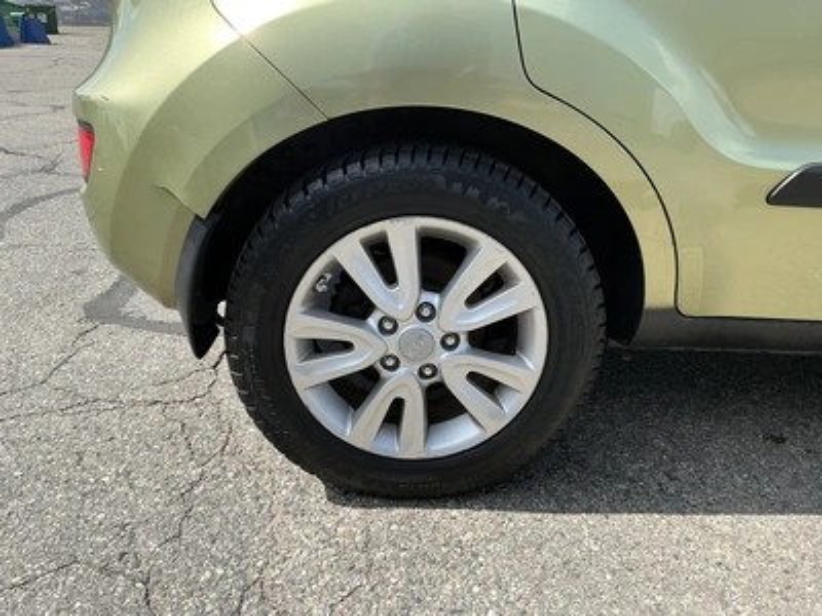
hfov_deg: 63.4
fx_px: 665
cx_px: 411
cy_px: 308
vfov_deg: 49.7
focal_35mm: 28
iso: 25
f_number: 1.8
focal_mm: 3
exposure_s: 1/962
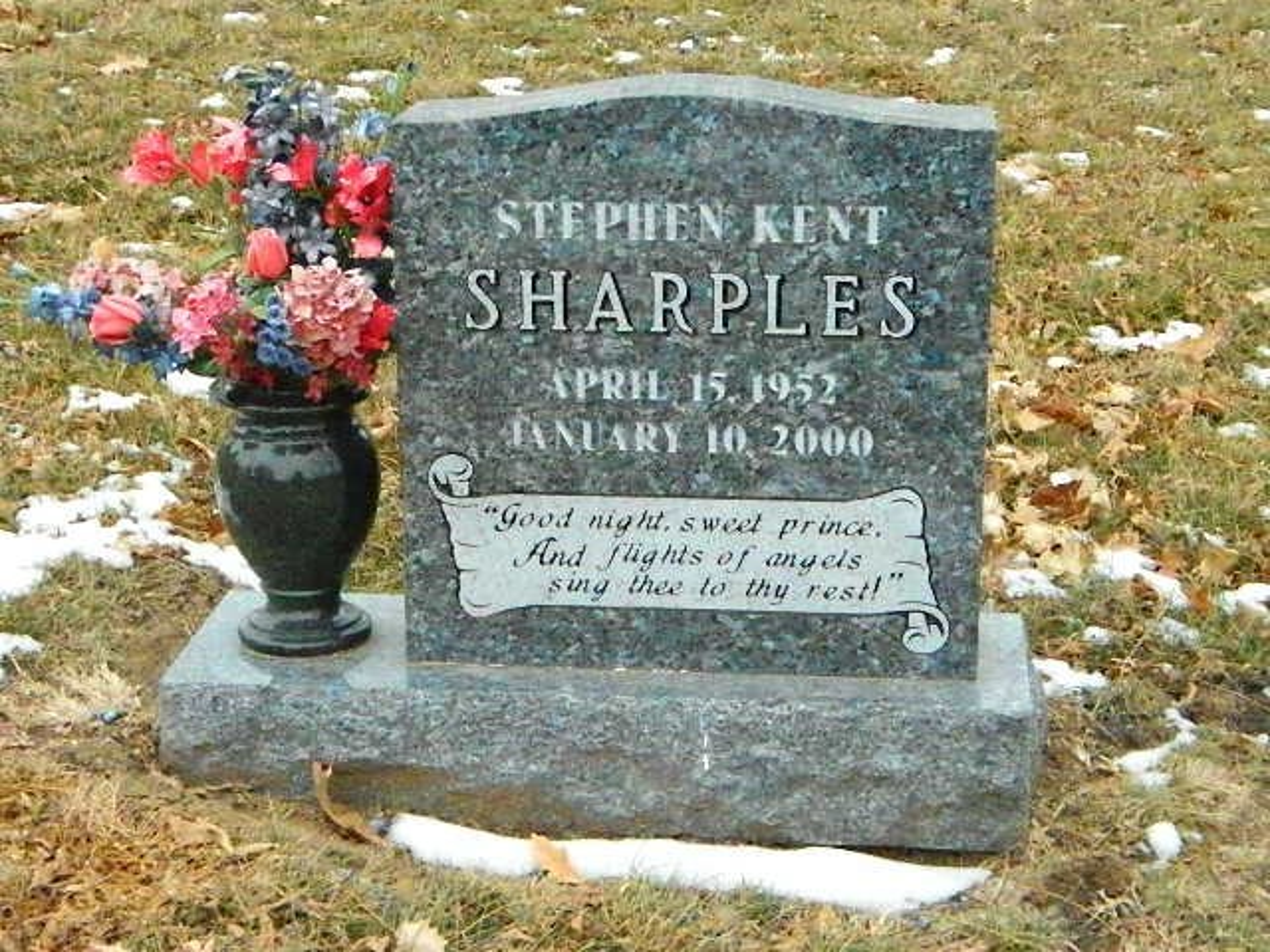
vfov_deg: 21.0
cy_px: 476
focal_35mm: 70
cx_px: 635
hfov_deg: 27.8
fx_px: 2568
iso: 6400
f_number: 11.4
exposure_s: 1/1000
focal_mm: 12.6
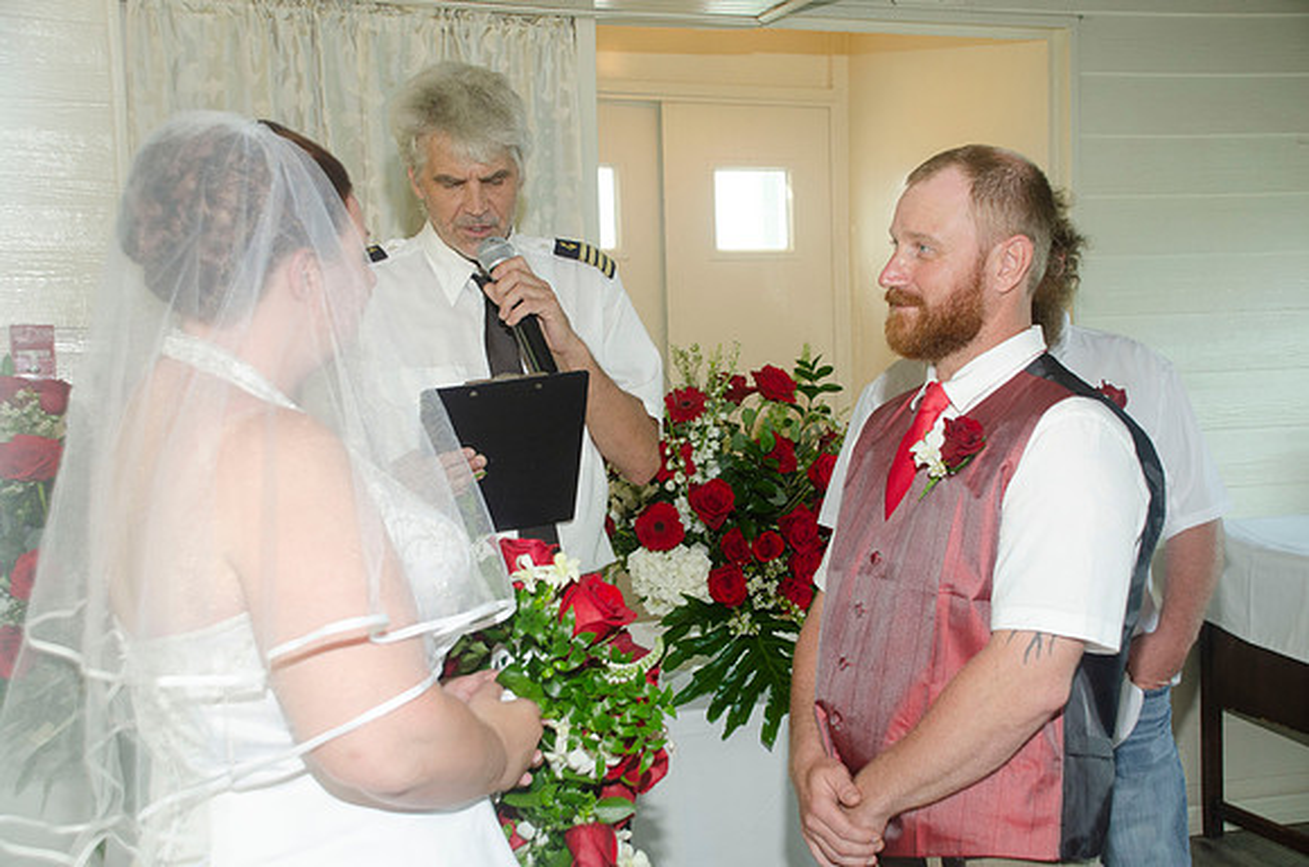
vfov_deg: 28.8
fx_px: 1687
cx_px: 654
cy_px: 434
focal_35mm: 46
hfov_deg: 42.4
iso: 400
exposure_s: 1/80
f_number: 5.6
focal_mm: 31
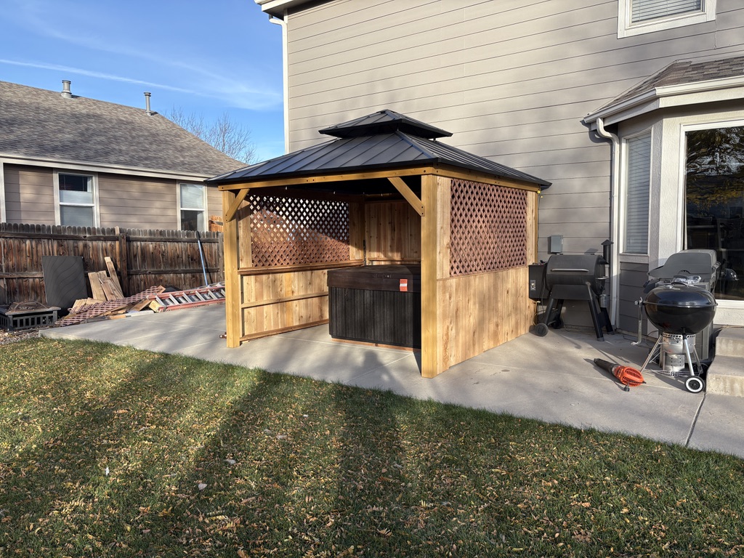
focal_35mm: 26
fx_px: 559
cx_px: 372
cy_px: 279
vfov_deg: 53.1
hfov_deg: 67.3
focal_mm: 5.96
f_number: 1.6
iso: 50
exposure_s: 1/1001
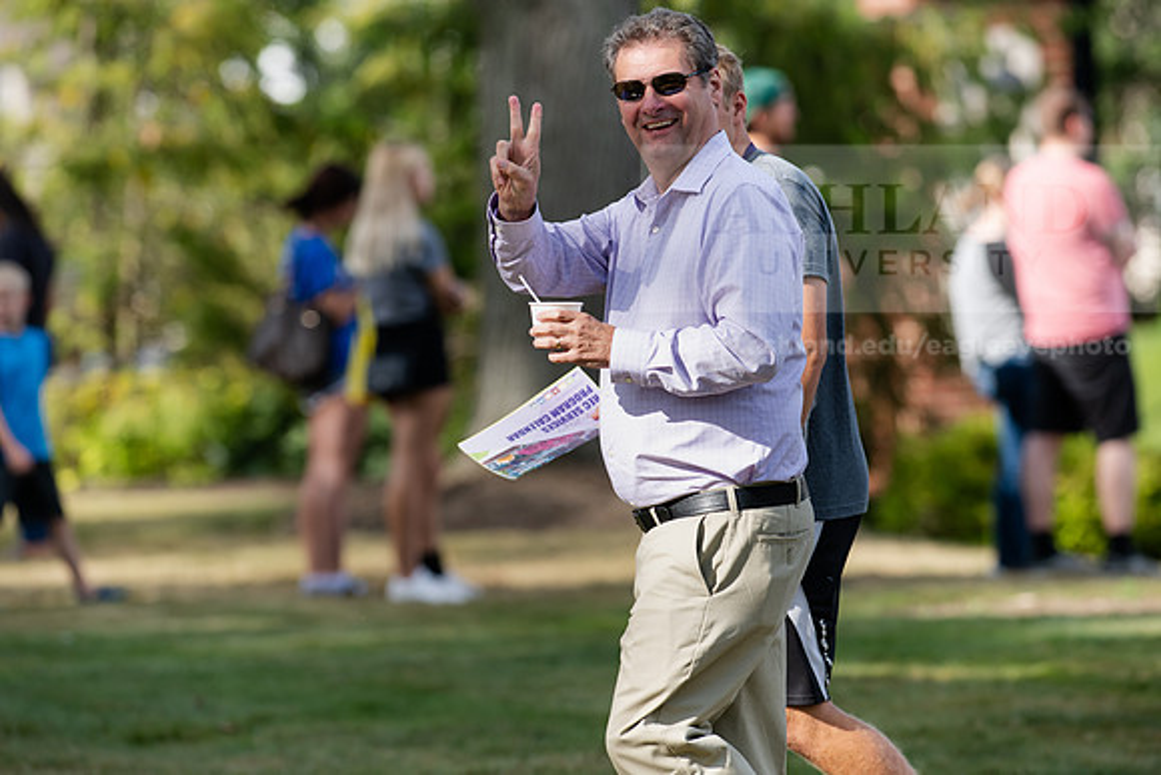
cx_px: 580
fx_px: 9677
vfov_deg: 4.6
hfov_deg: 6.9
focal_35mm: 300
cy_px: 388
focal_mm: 300
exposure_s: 1/800
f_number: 5
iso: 250
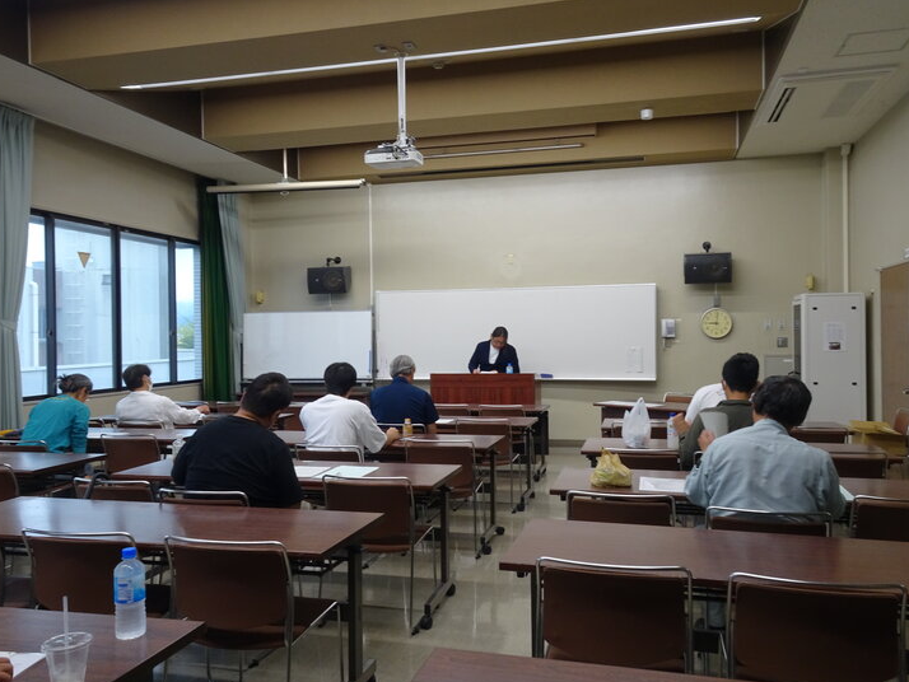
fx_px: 736
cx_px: 452
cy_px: 338
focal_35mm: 28
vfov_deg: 49.8
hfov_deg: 63.4
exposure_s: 1/30
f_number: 3.5
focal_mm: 4.34
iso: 125
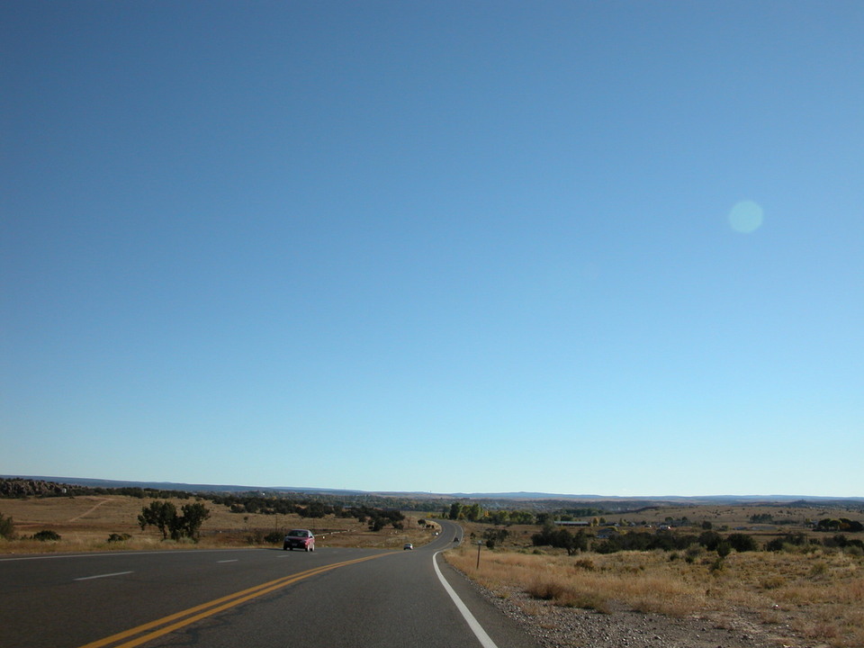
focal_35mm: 35
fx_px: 874
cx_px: 432
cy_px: 324
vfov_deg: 40.7
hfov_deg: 52.6
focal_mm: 8.9
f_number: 6.3
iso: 100
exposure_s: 1/463
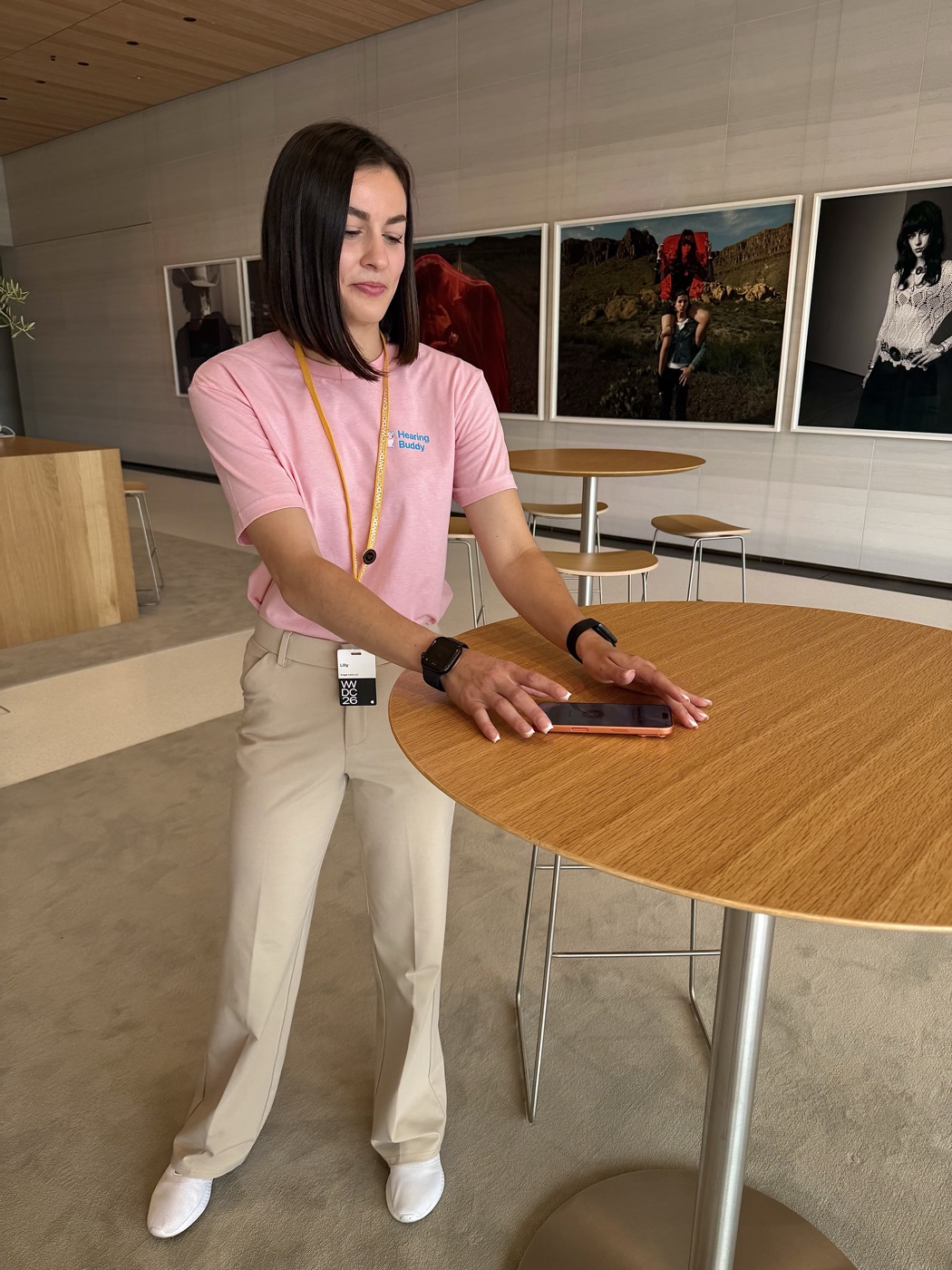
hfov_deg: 56.8
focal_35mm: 24
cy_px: 635
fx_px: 880
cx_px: 476
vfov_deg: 71.6
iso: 80
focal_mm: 6.76
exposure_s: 1/361
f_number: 1.78
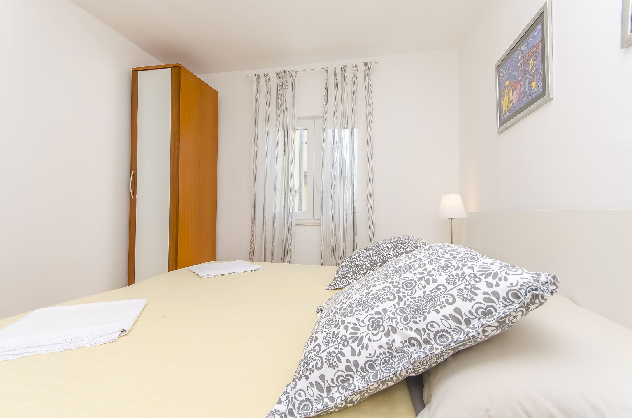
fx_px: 263
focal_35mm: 15
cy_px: 209
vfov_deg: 77.1
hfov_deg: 100.5
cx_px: 316
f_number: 7.1
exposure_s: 1/100
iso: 100
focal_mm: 10
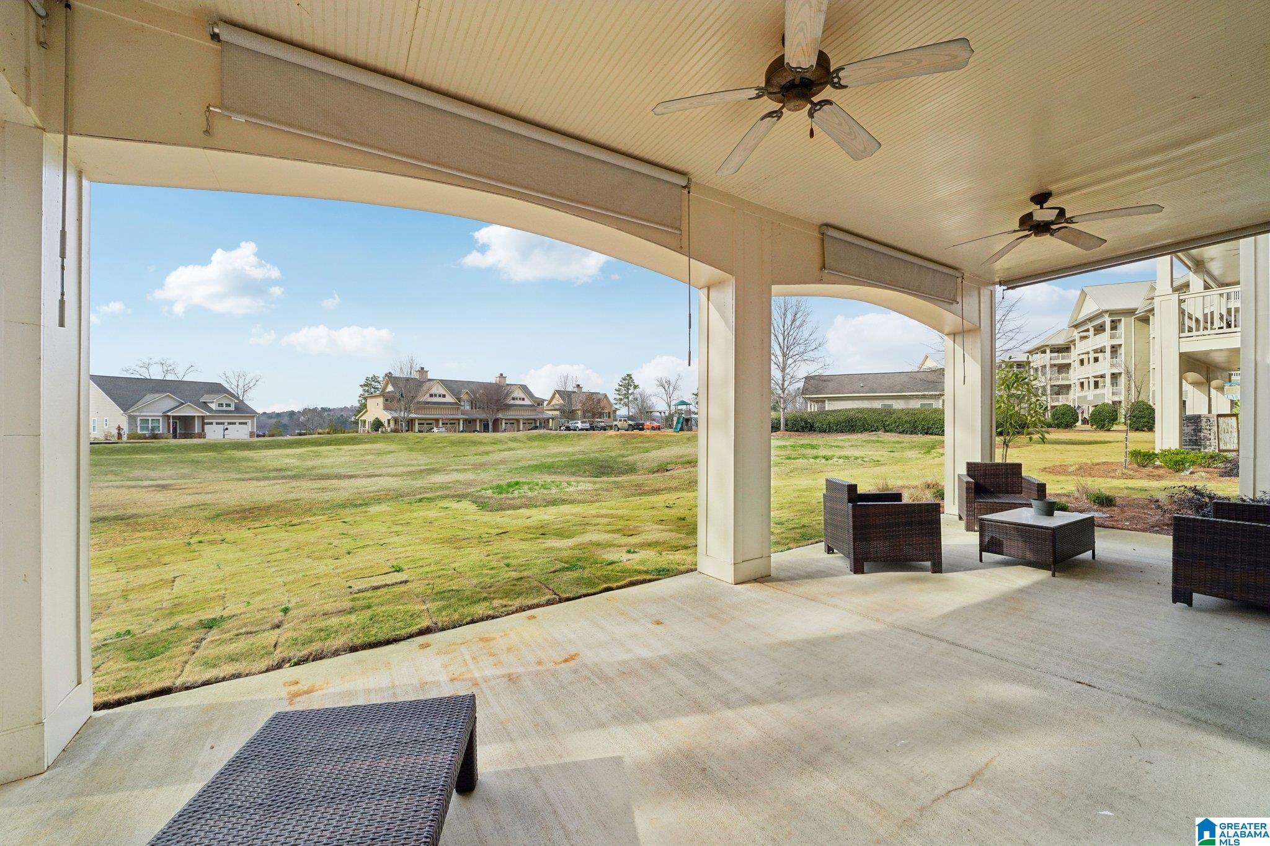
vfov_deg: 85.4
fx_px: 459
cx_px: 635
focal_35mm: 13
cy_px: 423
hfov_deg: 108.3
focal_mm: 13
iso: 400
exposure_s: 1/800
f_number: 8
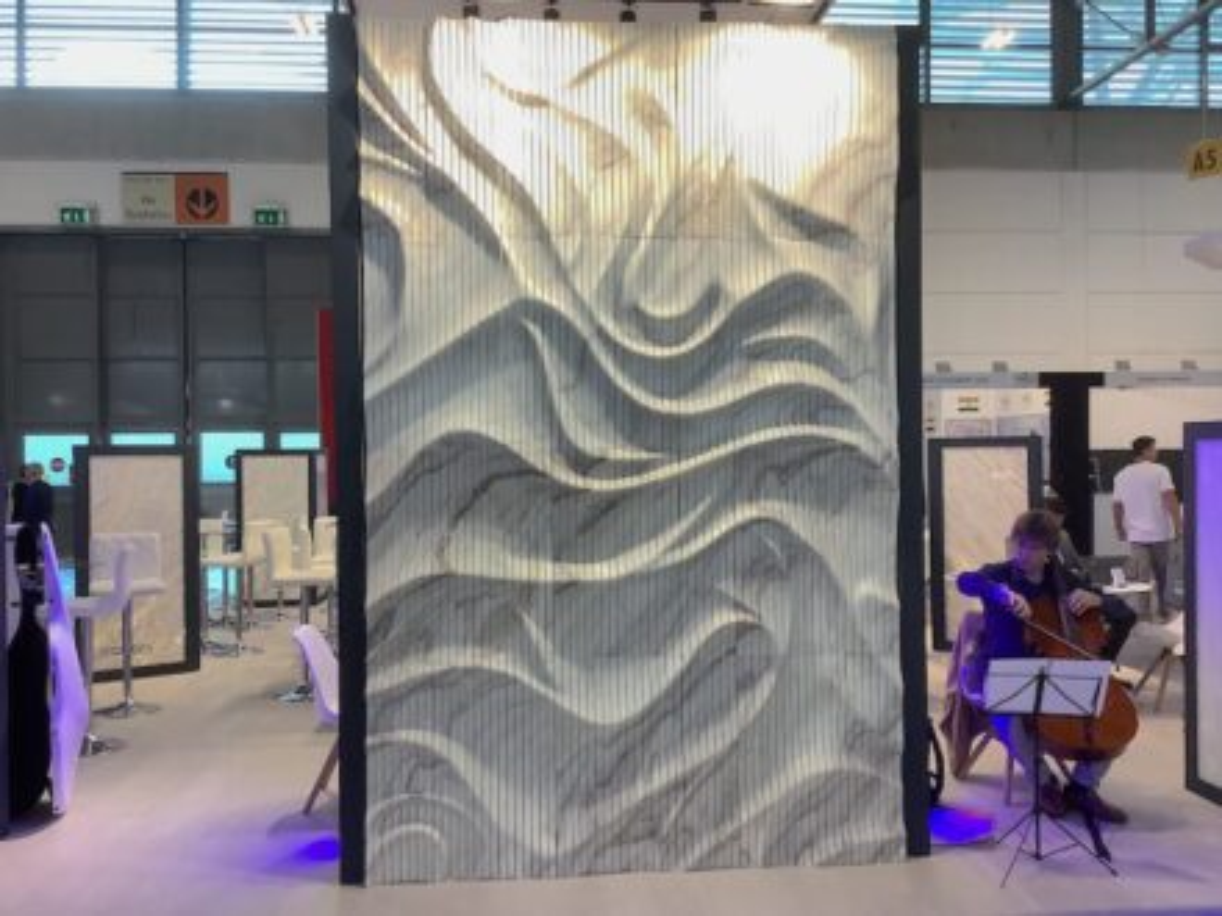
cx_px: 611
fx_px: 1094
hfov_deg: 58.4
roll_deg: -0.4
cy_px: 458
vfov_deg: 45.4
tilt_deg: -0.6
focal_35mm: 31
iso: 80
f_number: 2.4
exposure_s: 1/100
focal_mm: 3.3
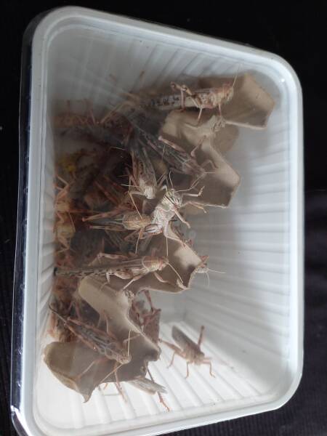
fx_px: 302
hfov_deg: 56.8
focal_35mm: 24
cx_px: 164
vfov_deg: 71.6
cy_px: 218
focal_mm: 5.23
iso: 400
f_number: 1.8
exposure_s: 1/33
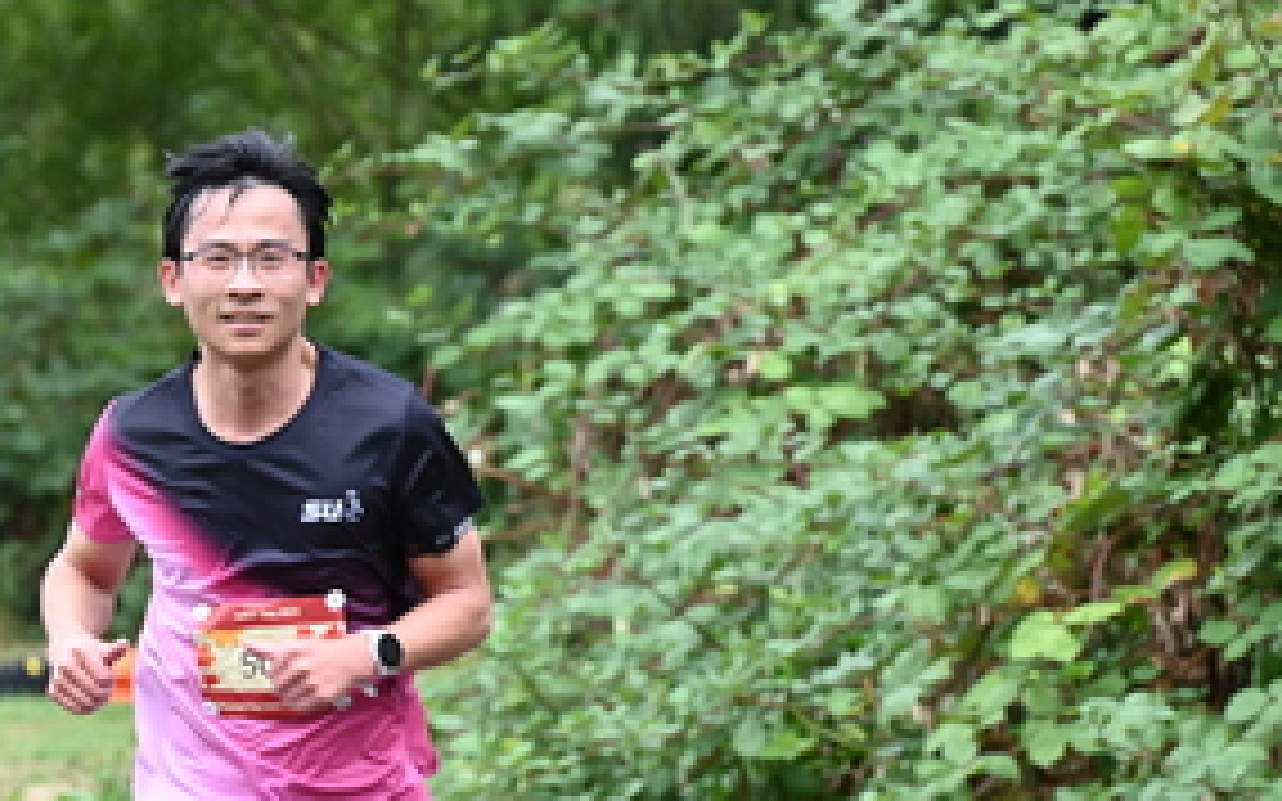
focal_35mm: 393
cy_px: 623
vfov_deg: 3.3
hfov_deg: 5.3
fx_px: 13728
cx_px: 283
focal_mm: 200
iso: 900
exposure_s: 1/250
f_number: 6.3
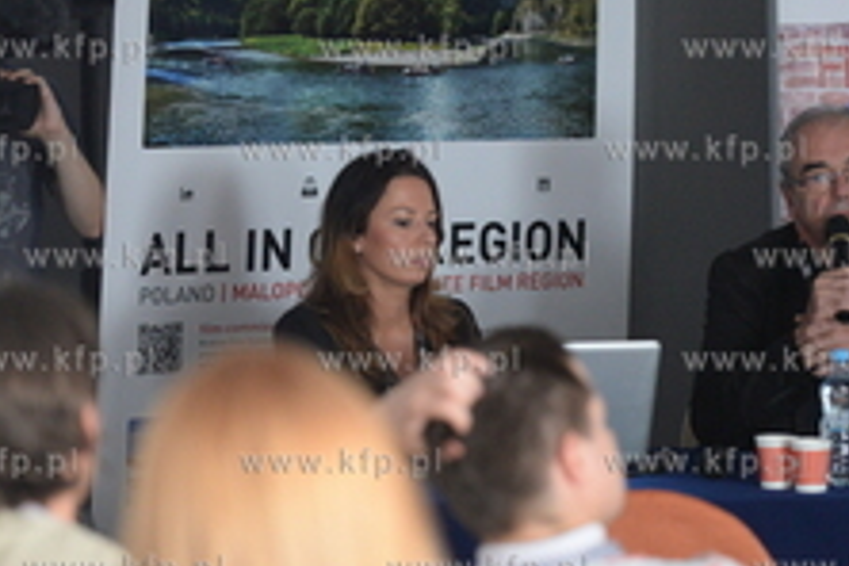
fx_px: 4669
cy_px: 308
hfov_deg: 10.4
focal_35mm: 198
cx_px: 623
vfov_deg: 6.9
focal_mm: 110
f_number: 2.8
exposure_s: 1/40
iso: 4000
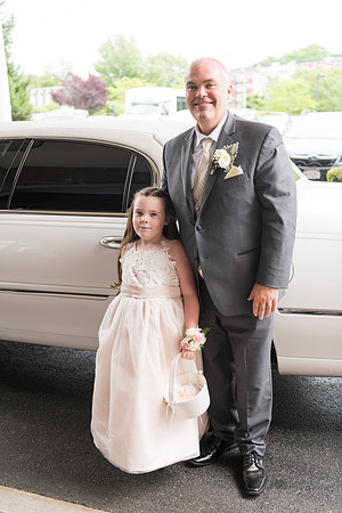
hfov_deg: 33.4
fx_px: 570
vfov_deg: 48.5
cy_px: 256
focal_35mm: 40
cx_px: 171
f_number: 2.8
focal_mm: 40
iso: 64
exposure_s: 1/125
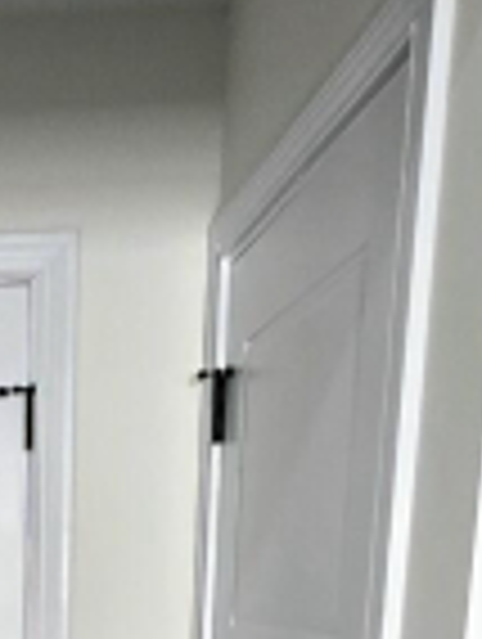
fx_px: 1129
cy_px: 893
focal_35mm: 61
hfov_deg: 21.9
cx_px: -131
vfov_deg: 25.7
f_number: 2.2
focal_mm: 2.2
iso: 160
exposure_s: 1/60.2
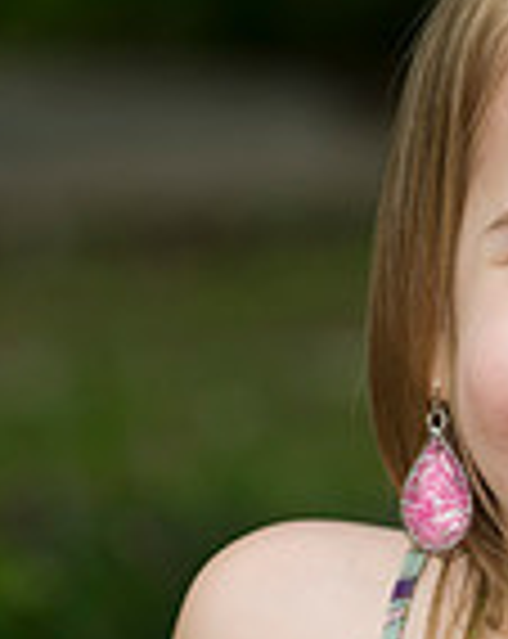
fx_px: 9540
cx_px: 654
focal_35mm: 506
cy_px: 814
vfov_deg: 3.8
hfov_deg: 3.0
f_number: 5.6
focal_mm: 170
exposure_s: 1/100
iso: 200
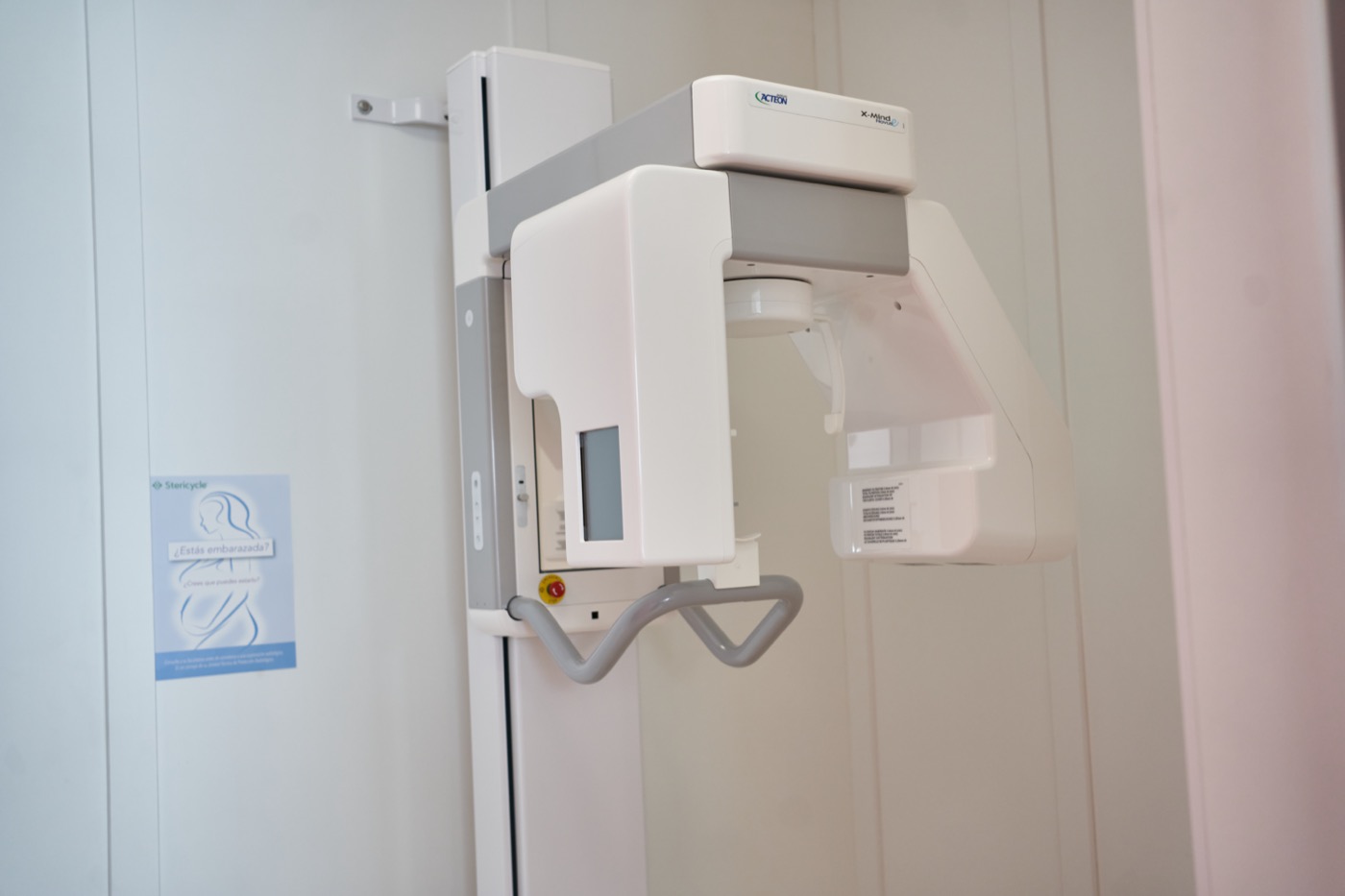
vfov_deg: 37.8
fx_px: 1307
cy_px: 448
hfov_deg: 54.4
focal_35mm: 35
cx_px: 672
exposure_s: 1/500
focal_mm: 35
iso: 500
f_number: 3.5
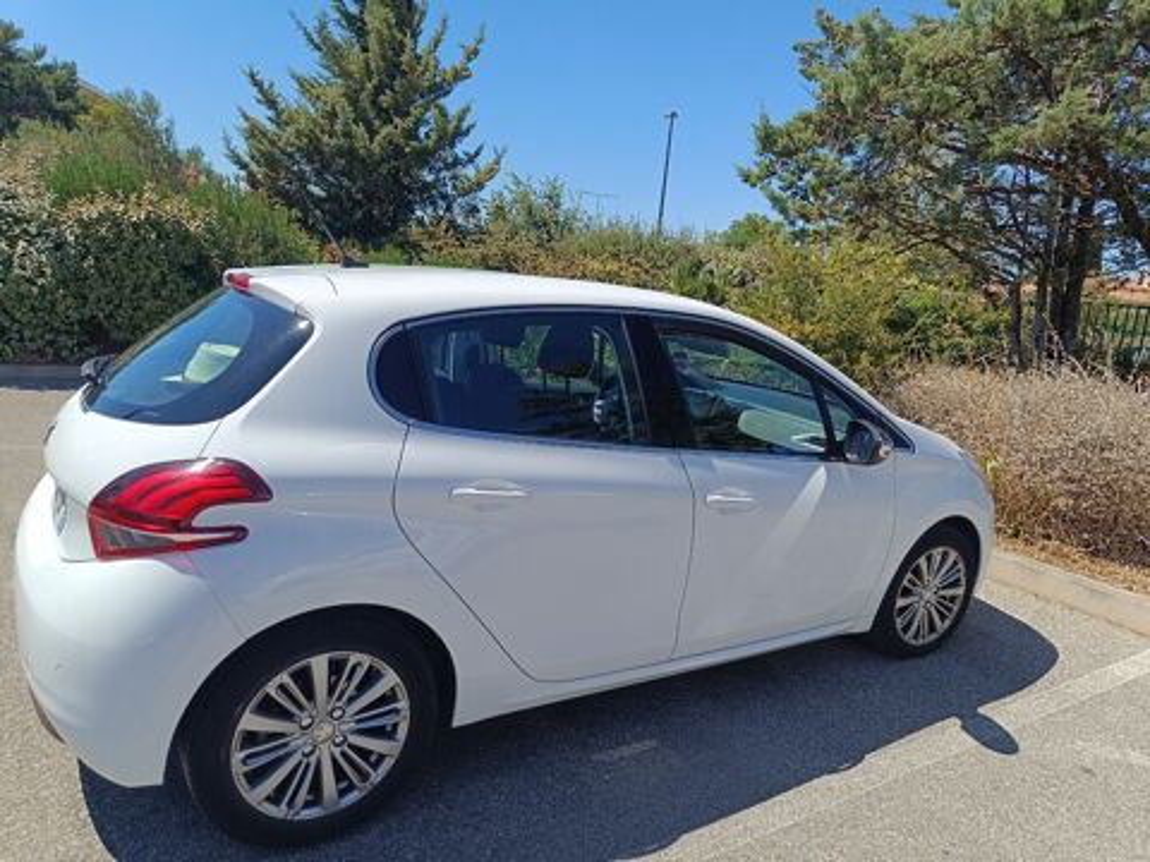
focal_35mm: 24
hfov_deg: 71.6
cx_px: 575
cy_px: 431
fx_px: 797
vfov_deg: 56.8
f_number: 1.88
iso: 55
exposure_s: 1/1012
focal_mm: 5.59
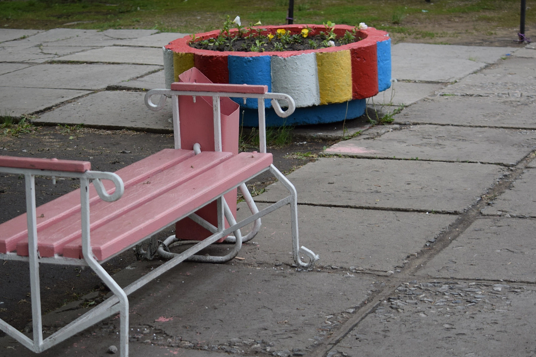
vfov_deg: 13.2
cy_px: 198
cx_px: 219
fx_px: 1543
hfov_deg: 19.7
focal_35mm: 104
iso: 400
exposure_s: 1/1250
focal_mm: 55
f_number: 5
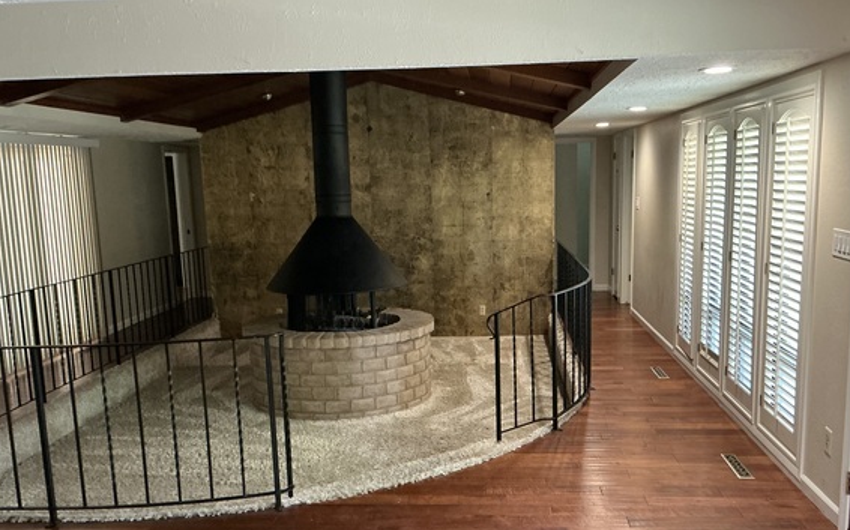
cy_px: 326
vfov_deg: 36.1
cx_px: 451
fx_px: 810
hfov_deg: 55.3
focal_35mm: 35
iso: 250
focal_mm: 3
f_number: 1.8
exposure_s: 1/40
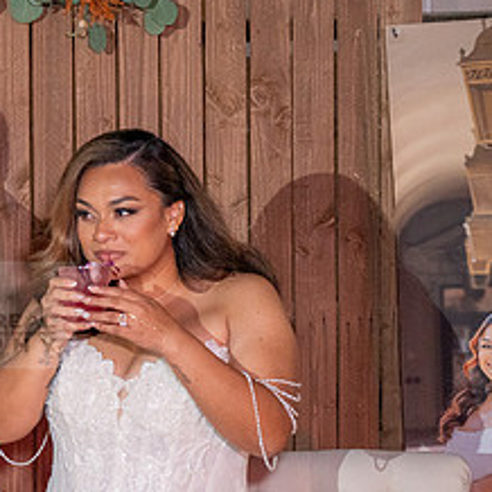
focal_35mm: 157
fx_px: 2525
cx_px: -128
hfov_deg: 10.9
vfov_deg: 11.1
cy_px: 315
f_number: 4
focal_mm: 67
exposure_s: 1/160
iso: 3200
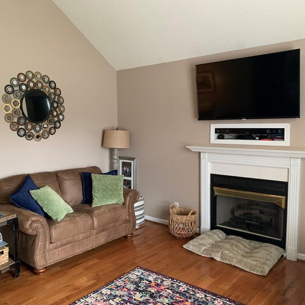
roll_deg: +0.7
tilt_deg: -4.8
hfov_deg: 52.4
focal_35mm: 31
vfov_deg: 52.5
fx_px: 309
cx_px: 134
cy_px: 151
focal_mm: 4.25
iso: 400
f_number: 1.8
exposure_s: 1/35
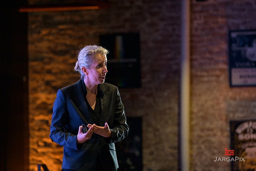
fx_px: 1174
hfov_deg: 12.4
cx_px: 128
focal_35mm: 165
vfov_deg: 8.3
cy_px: 86
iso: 1600
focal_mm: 165
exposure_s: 1/200
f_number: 3.2
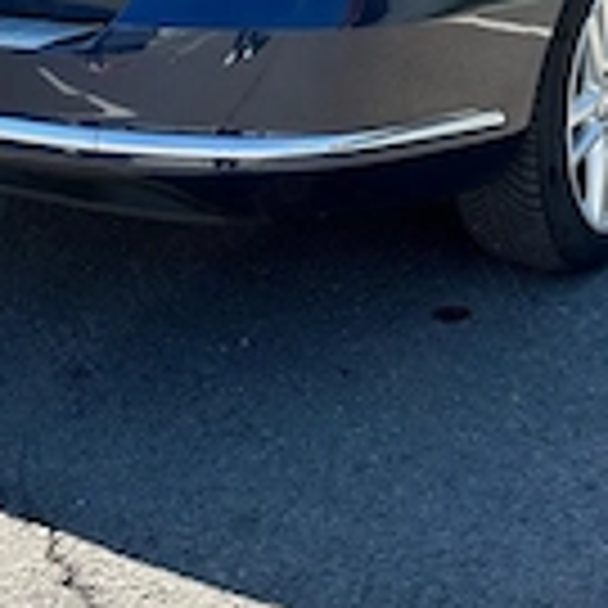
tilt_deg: -8.9
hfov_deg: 27.3
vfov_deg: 25.7
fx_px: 1252
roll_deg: +0.1
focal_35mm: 63
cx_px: 257
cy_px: -27
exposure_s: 1/2732
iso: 80
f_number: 1.78
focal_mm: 6.86
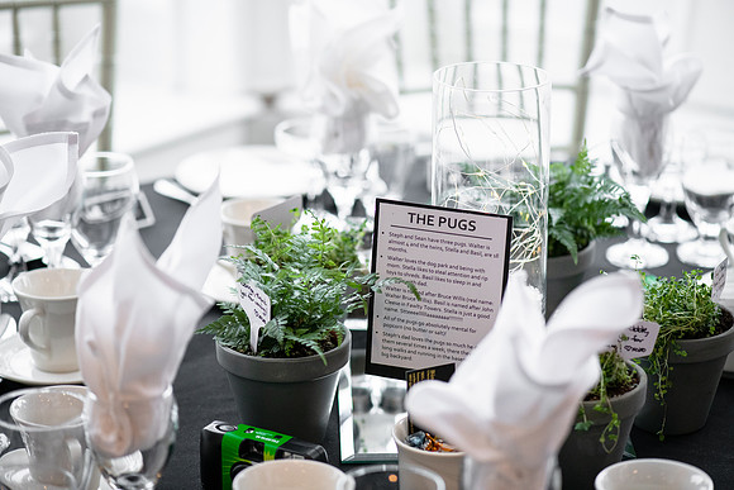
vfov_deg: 13.0
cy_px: 245
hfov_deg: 19.5
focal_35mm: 105
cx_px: 367
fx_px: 2141
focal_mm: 105
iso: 2000
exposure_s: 1/640
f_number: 4.5
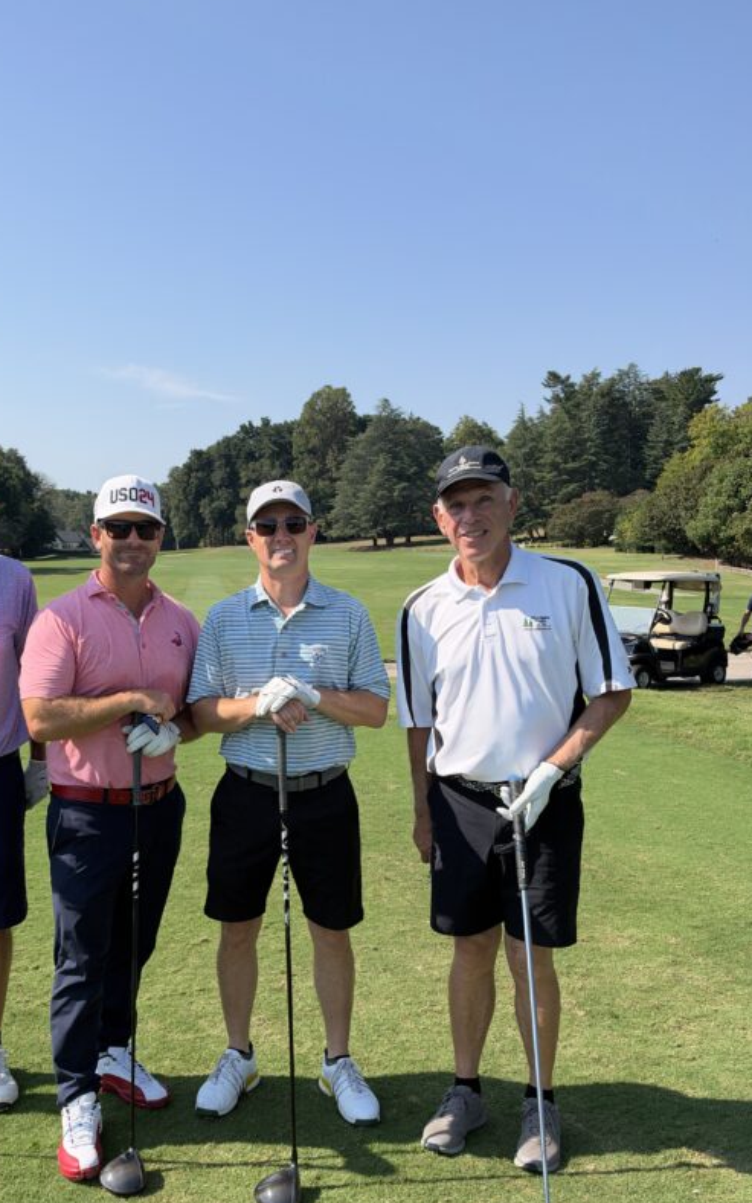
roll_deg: -0.1
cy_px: 732
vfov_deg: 57.6
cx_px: 223
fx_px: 1082
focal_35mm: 33
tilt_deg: -9.4
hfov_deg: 37.7
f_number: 1.8
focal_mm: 6.93
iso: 64
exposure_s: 1/2976
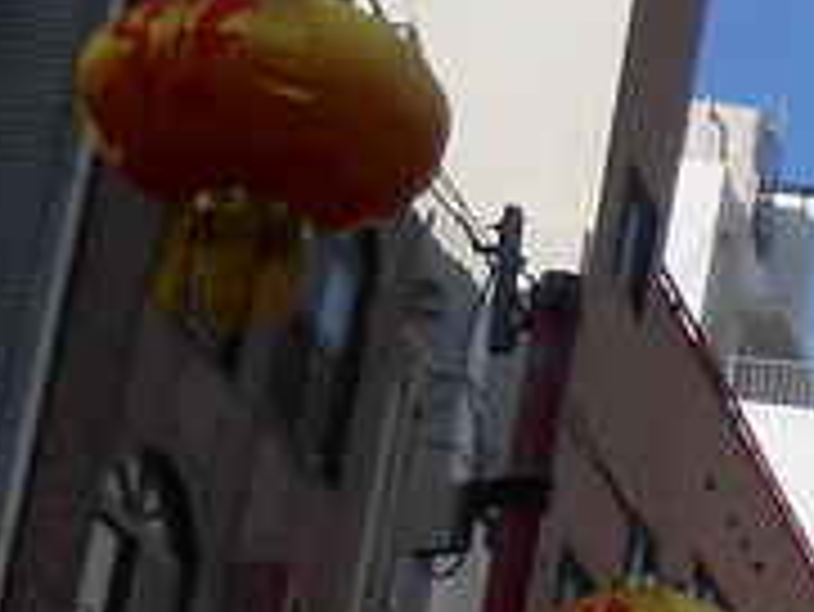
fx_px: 4047
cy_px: 608
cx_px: 2339
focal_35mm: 172
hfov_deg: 9.4
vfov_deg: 8.6
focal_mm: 4.6
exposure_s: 1/1250
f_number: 3.5
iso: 80
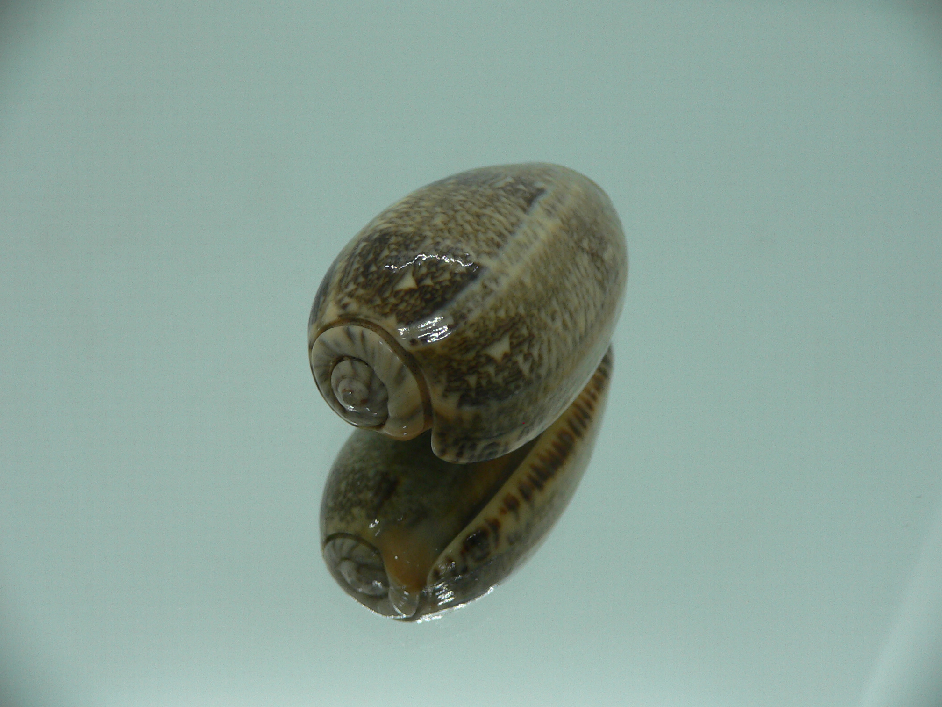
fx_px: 952
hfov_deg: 52.6
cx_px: 471
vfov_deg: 40.7
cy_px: 354
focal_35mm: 35
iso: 80
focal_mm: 4.6
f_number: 2.8
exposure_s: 1/60
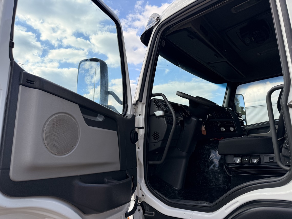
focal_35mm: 24
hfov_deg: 71.6
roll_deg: +1.2
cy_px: 110
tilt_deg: +8.3
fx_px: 202
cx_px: 146
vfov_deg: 56.8
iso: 100
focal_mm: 6.76
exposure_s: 1/2611
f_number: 1.78
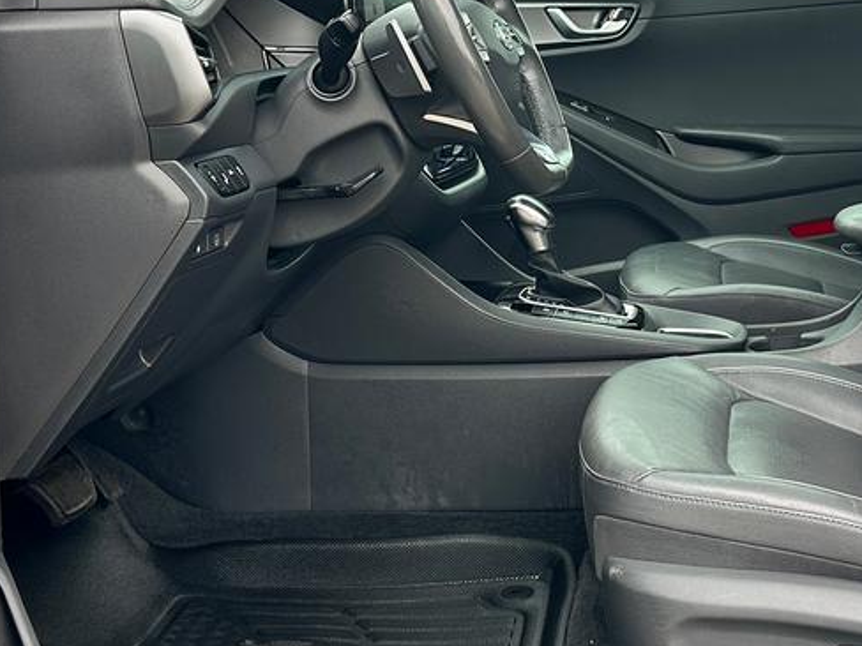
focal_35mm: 63
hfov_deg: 30.6
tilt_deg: -5.7
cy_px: 171
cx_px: 514
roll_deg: +0.6
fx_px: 1569
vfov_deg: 23.1
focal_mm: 6.86
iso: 80
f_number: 1.78
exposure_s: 1/280
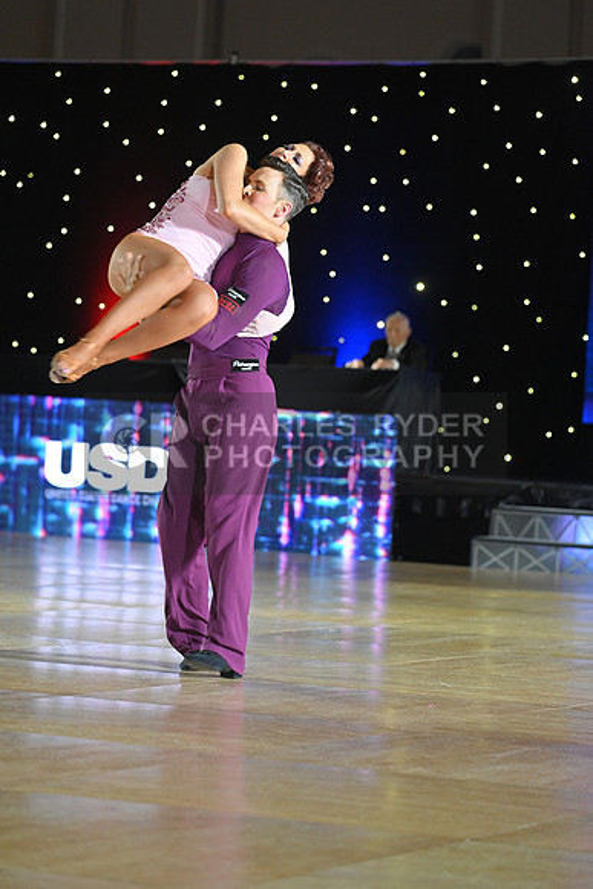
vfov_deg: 15.8
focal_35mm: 130
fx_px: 3210
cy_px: 444
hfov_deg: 10.6
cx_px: 296
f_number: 4
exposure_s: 1/250
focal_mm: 130
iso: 2000
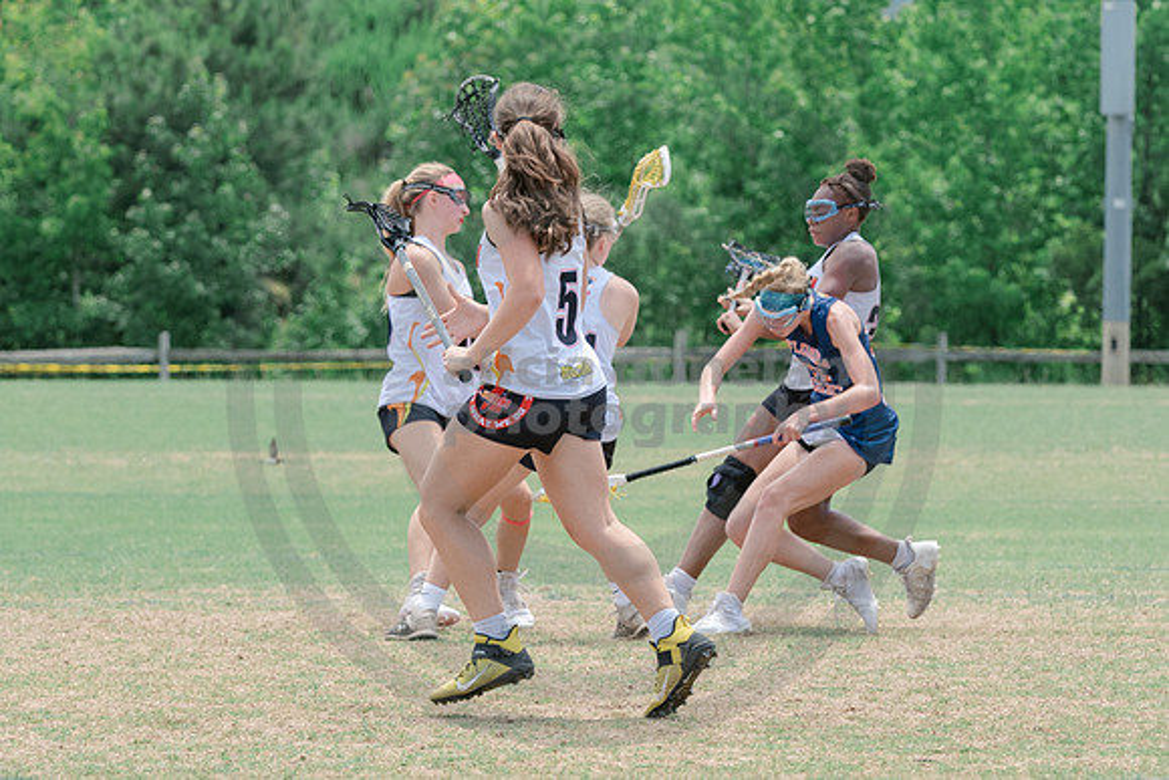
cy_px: 483
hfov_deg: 6.6
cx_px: 503
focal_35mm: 312
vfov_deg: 4.4
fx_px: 10131
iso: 400
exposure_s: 1/1600
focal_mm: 135
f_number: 5
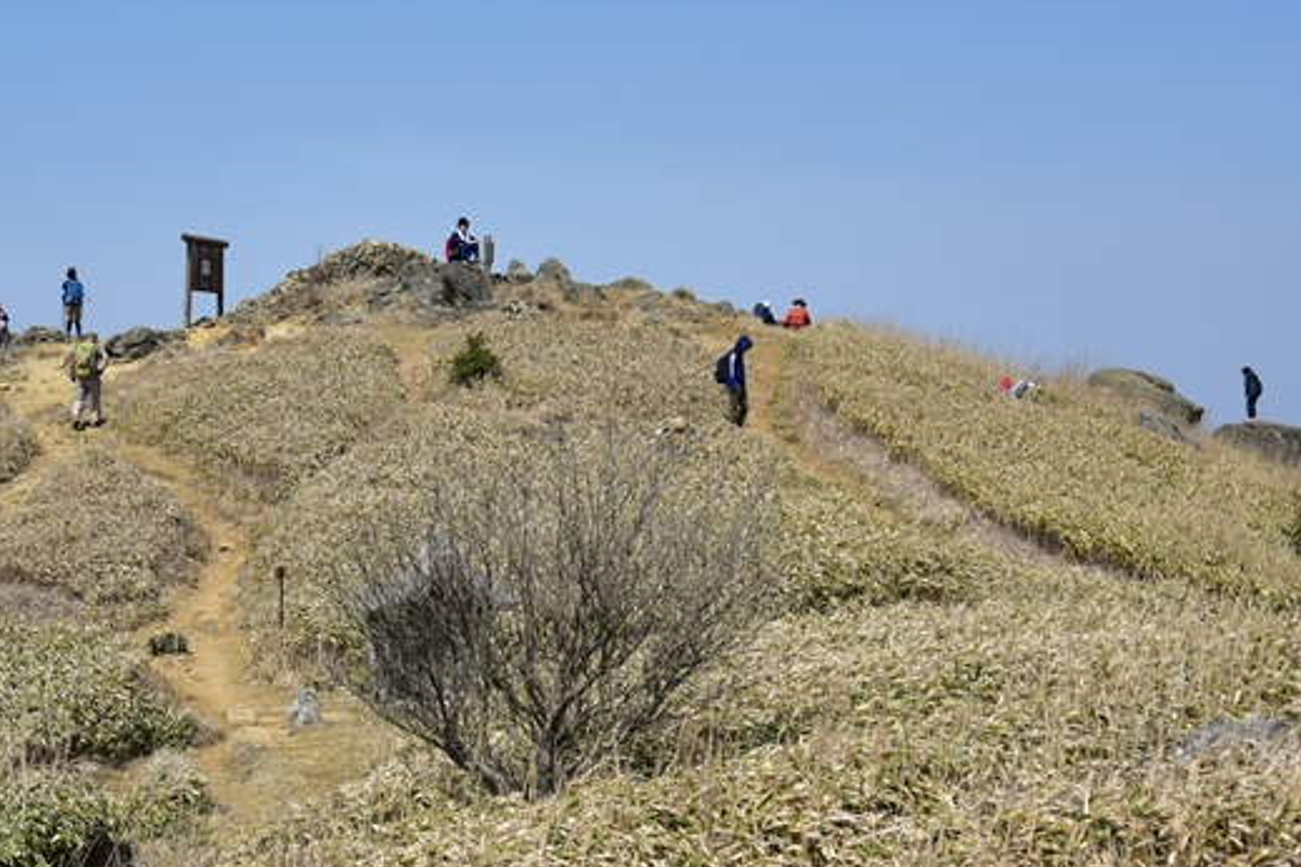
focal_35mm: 69
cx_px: 499
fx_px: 2493
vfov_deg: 19.7
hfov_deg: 29.1
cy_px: 537
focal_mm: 35
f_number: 4
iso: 200
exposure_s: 1/3200
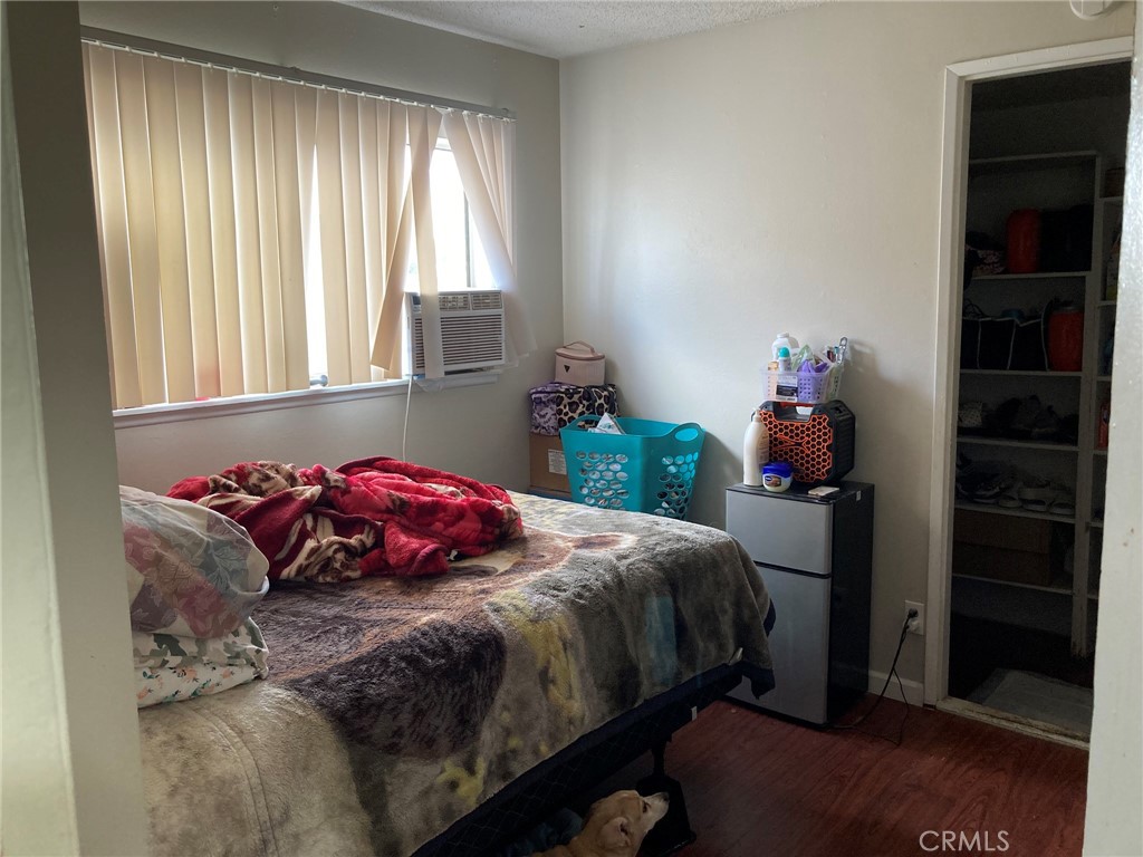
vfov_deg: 49.7
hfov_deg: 63.4
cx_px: 572
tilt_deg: -7.3
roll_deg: +1.1
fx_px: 925
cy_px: 428
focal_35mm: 28
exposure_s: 1/60
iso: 80
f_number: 1.8
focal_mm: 3.99
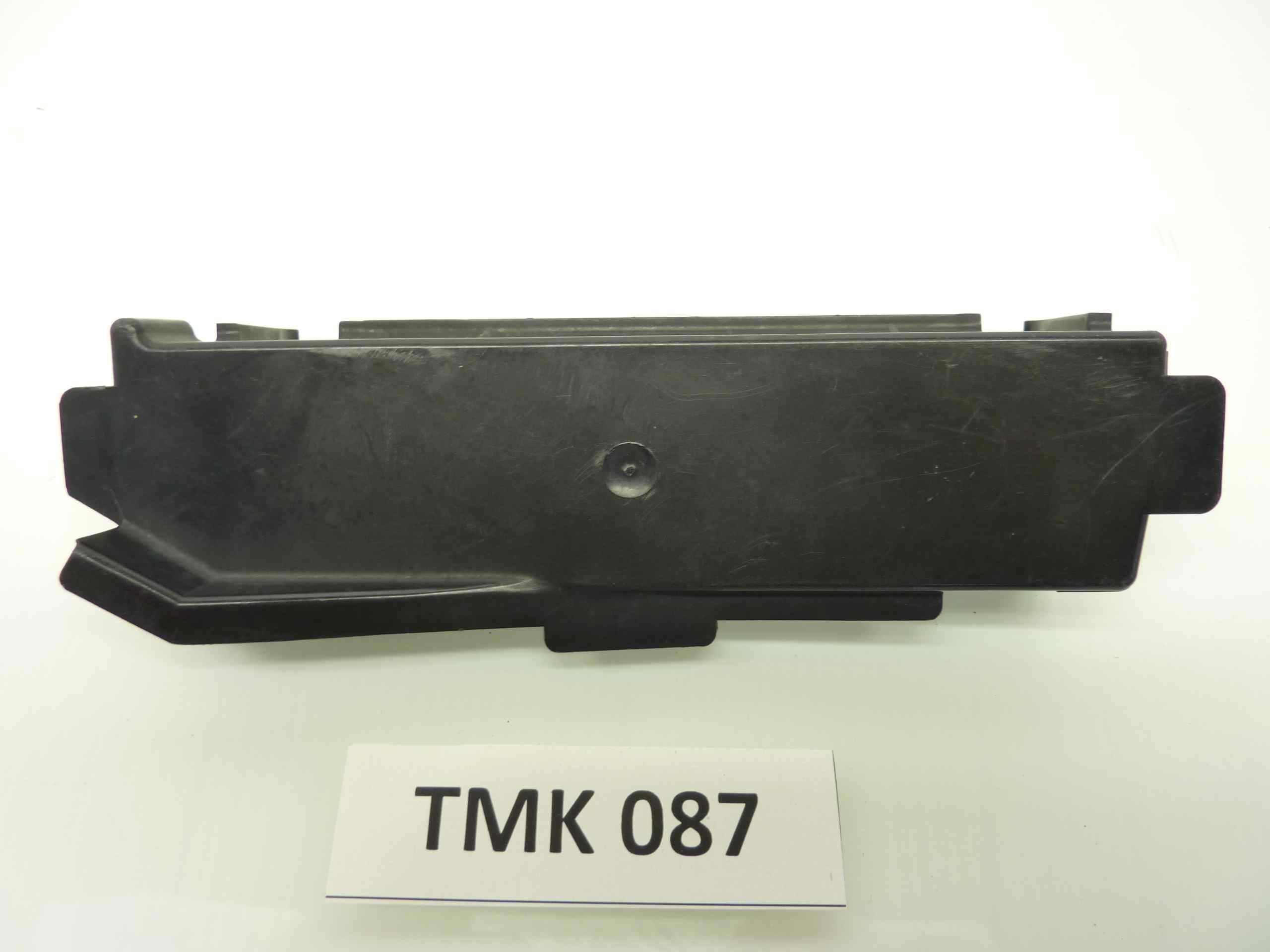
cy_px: 476
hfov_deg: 69.4
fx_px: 917
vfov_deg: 54.9
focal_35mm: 25
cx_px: 635
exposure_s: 1/13
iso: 125
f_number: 3.3
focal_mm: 4.1
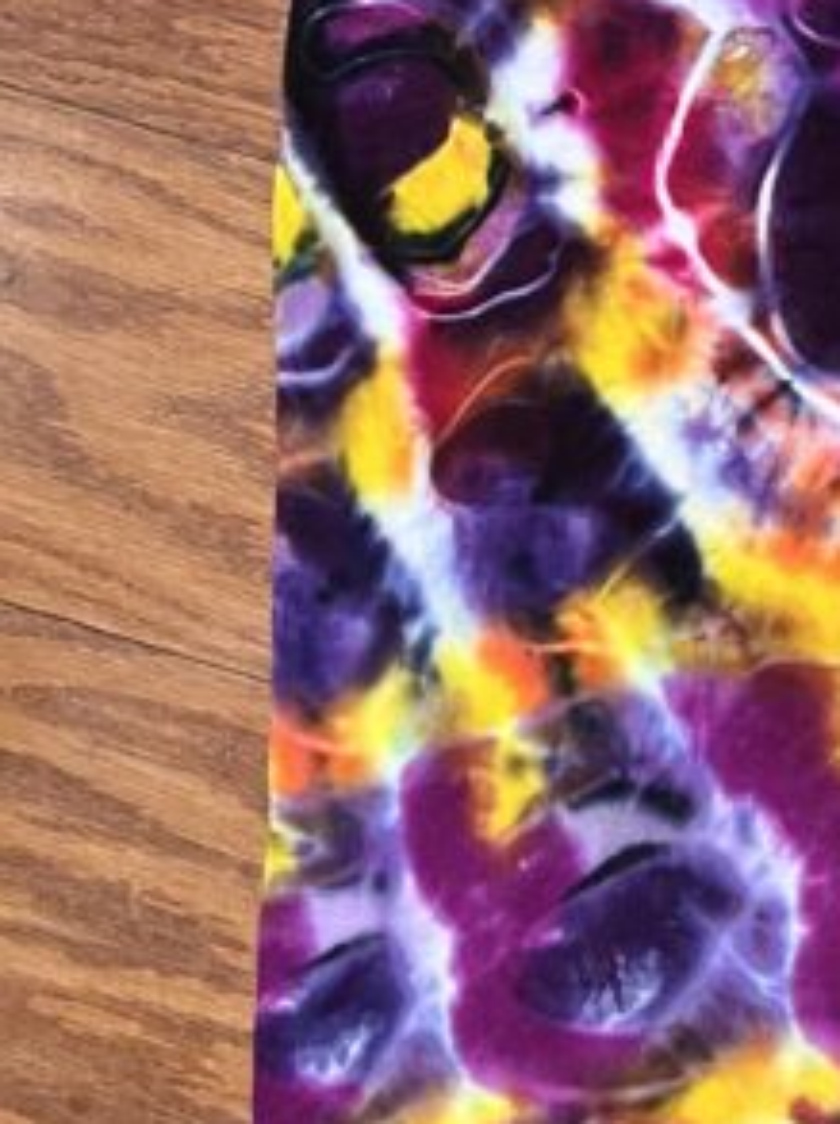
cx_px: 1346
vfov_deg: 20.9
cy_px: 27
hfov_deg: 14.8
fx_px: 2951
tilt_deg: -79.6
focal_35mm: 91
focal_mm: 5.7
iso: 250
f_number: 1.5
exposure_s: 1/42
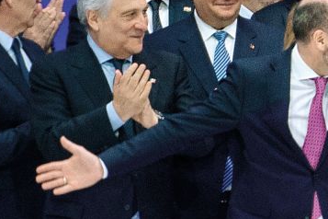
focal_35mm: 1346
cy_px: 295
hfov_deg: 1.5
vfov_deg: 1.0
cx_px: 549
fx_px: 12263
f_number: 4
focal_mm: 200
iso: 640
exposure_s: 1/250
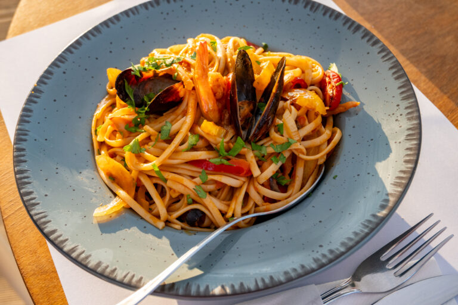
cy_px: 152
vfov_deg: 29.4
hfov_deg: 43.0
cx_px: 229
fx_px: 582
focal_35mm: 46
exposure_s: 1/250
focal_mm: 30.5
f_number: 4.8
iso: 320
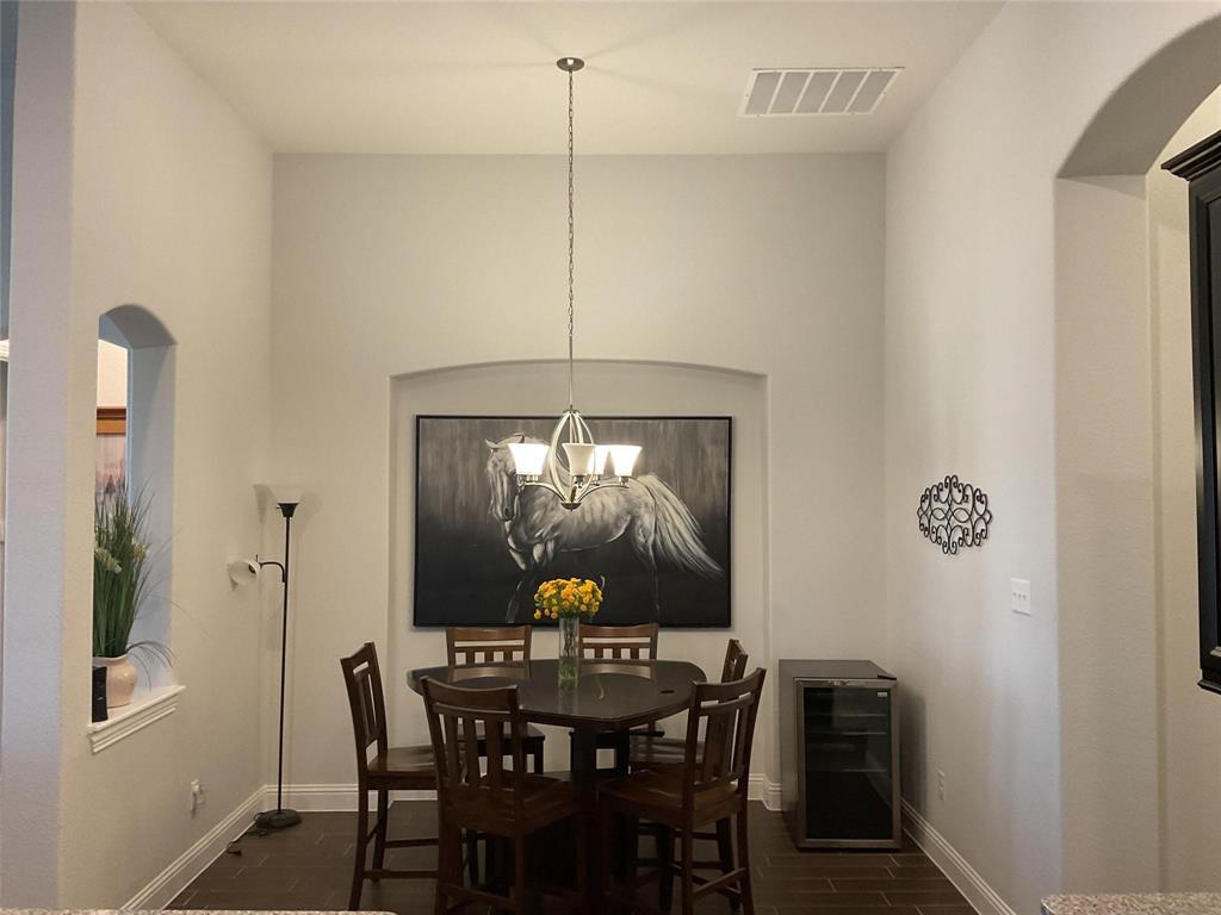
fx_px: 1023
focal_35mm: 29
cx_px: 610
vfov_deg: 48.2
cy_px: 458
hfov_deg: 61.7
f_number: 1.8
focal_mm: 3
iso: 125
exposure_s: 1/60
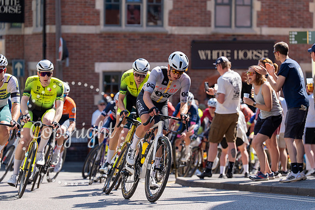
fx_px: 1313
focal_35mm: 150
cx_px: 158
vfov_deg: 9.2
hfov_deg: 13.7
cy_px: 105
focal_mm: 150
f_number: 3.5
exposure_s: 1/1000
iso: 200
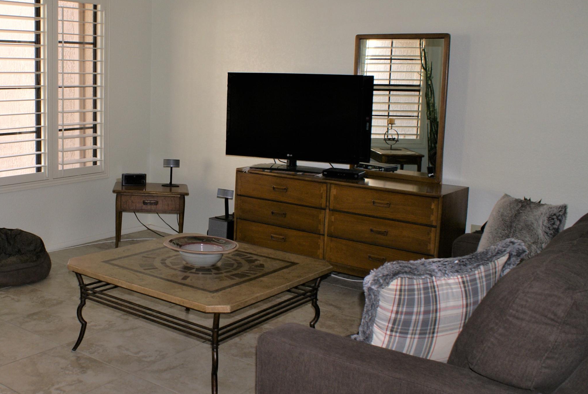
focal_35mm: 40
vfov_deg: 33.4
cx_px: 155
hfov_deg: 46.8
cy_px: 170
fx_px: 654
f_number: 5.6
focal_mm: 18
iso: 250
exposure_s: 1/60
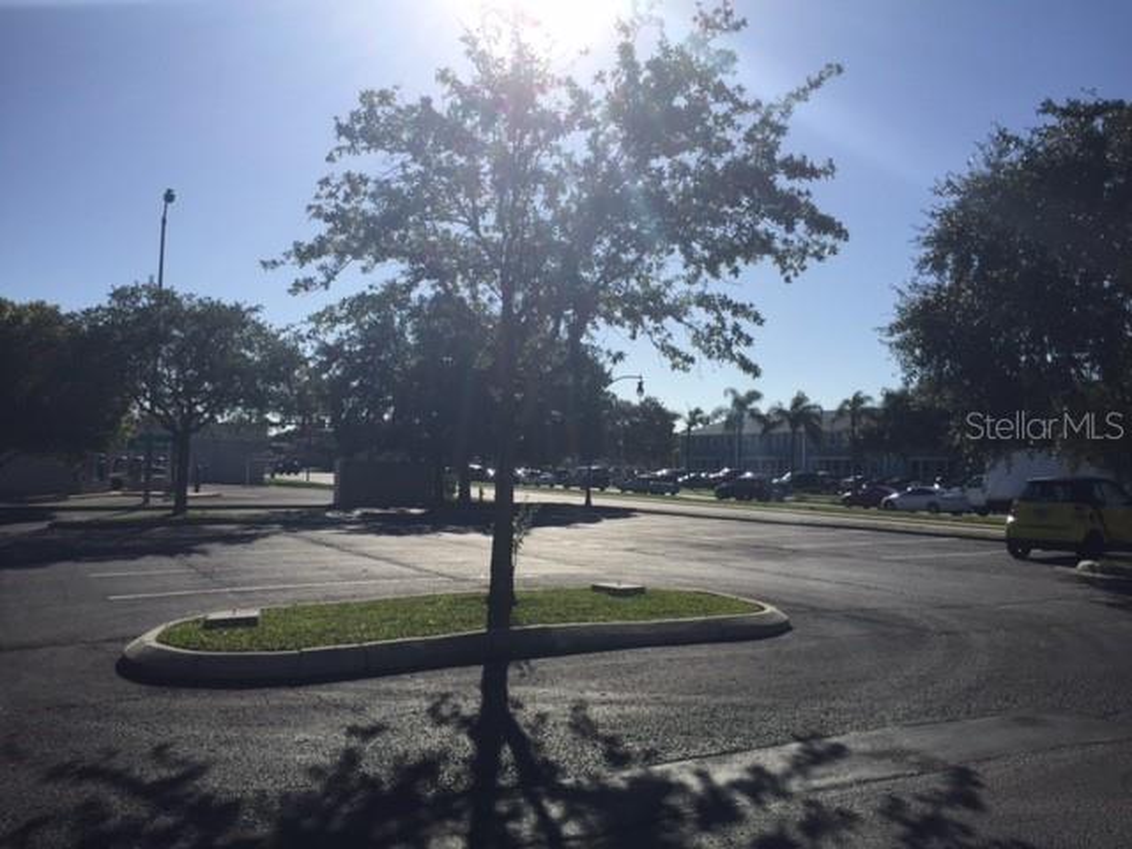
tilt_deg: +2.5
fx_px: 948
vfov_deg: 48.2
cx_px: 566
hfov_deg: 61.7
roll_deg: -2.4
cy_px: 424
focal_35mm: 29
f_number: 2.2
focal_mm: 4.15
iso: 32
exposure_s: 1/4950
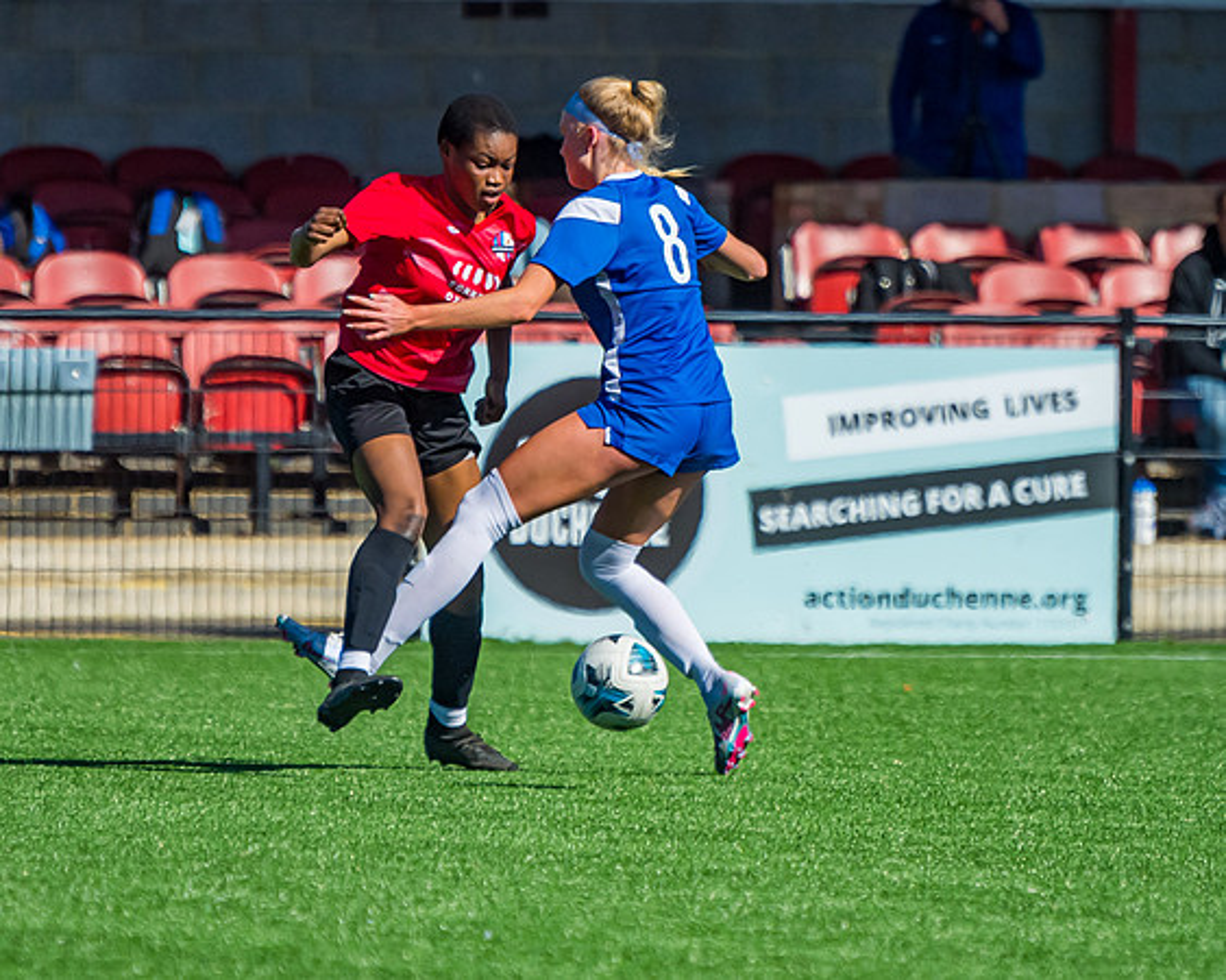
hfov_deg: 3.4
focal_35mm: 576
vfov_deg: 2.7
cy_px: 594
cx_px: 727
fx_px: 20883
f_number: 4
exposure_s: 1/8000
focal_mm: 280
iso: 400
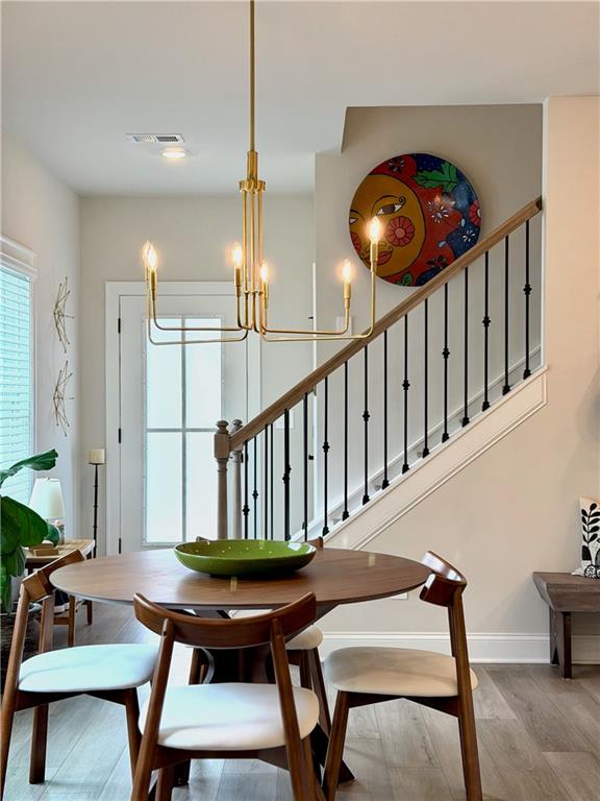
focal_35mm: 48
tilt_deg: +0.0
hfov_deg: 30.3
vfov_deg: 39.7
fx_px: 1109
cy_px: 400
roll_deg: +0.2
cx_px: 300
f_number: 1.78
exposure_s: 1/221
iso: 160
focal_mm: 6.76
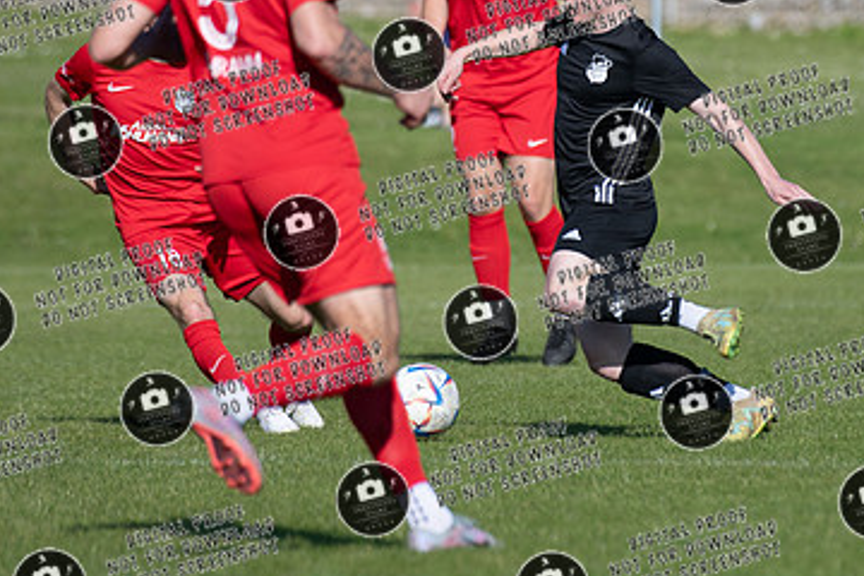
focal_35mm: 786
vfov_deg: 1.7
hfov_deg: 2.6
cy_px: 85
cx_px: 589
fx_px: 18863
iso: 250
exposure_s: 1/1600
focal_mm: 400
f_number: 5.6
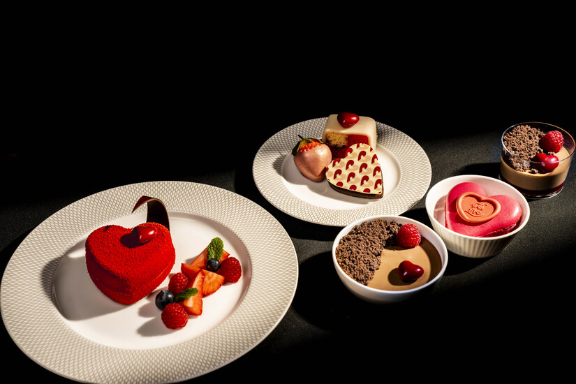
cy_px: 192
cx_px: 288
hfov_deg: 33.4
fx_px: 960
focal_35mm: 60
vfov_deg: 22.6
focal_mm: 60
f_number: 7.1
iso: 200
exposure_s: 1/320
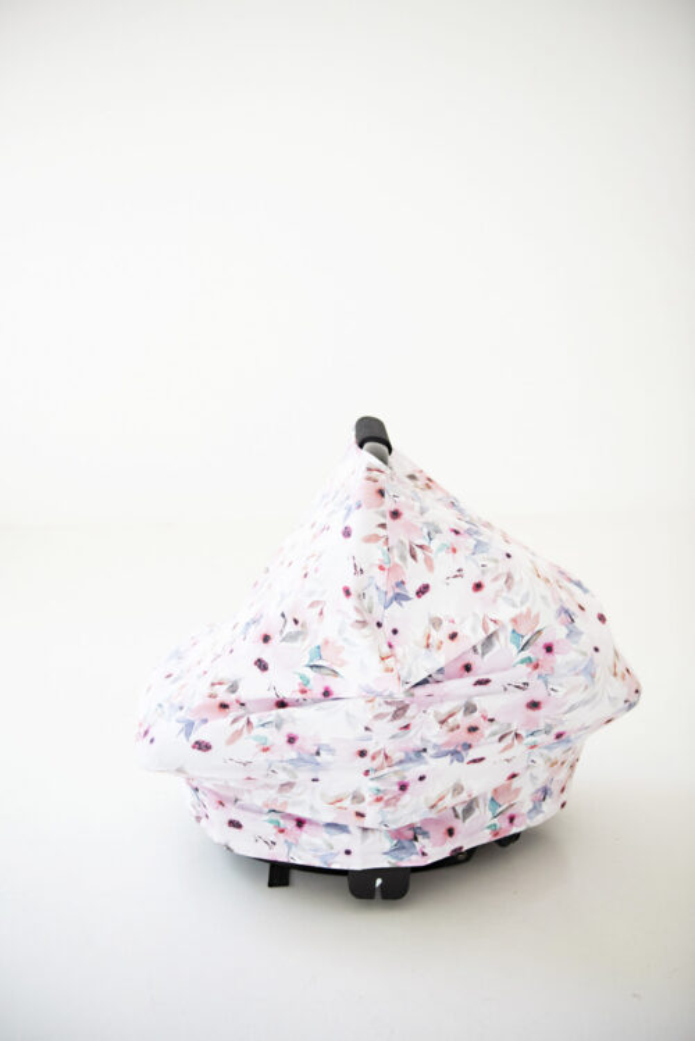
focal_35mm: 40
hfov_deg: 33.4
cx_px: 348
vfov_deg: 48.4
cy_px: 520
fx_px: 1157
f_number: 2.8
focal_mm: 40
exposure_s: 1/1600
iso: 800
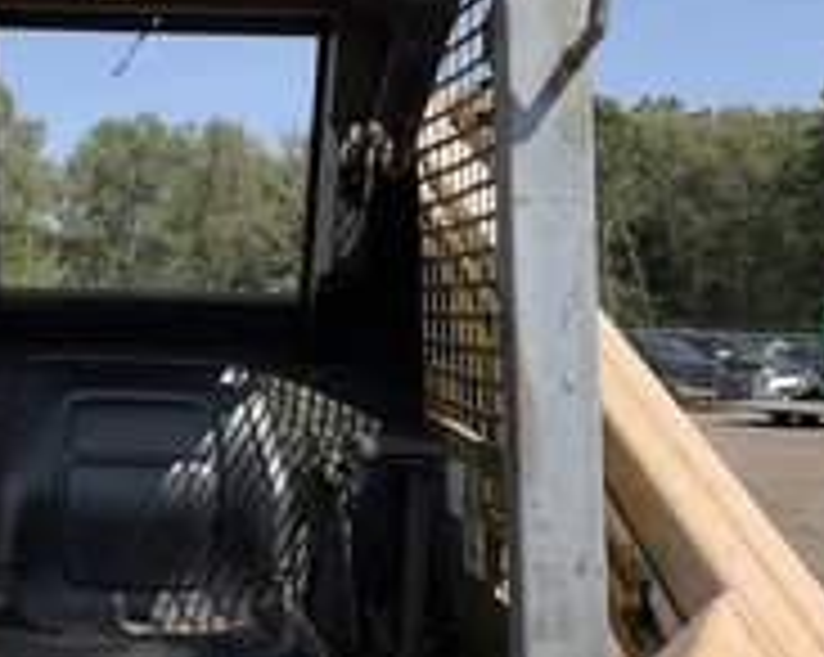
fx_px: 1510
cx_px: 135
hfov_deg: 29.6
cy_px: 500
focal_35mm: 62
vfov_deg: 24.3
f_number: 1.8
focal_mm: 3
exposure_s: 1/2227
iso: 25
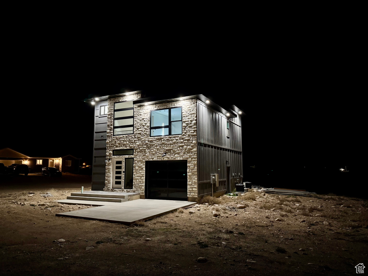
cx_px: 184
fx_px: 255
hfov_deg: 71.6
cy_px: 138
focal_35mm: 24
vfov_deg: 56.8
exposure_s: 1/30
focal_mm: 6.76
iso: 1600
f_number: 1.78
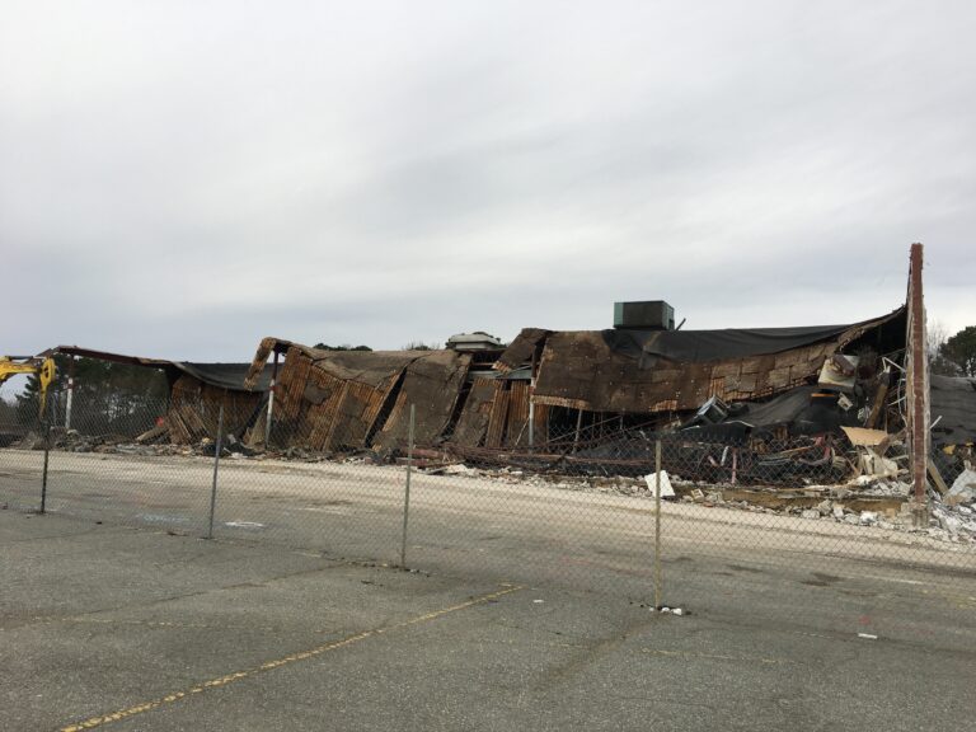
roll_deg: -3.2
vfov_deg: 48.2
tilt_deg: +8.3
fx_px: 818
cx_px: 488
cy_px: 366
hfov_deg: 61.7
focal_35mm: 29
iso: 25
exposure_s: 1/1709
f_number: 2.2
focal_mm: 4.15
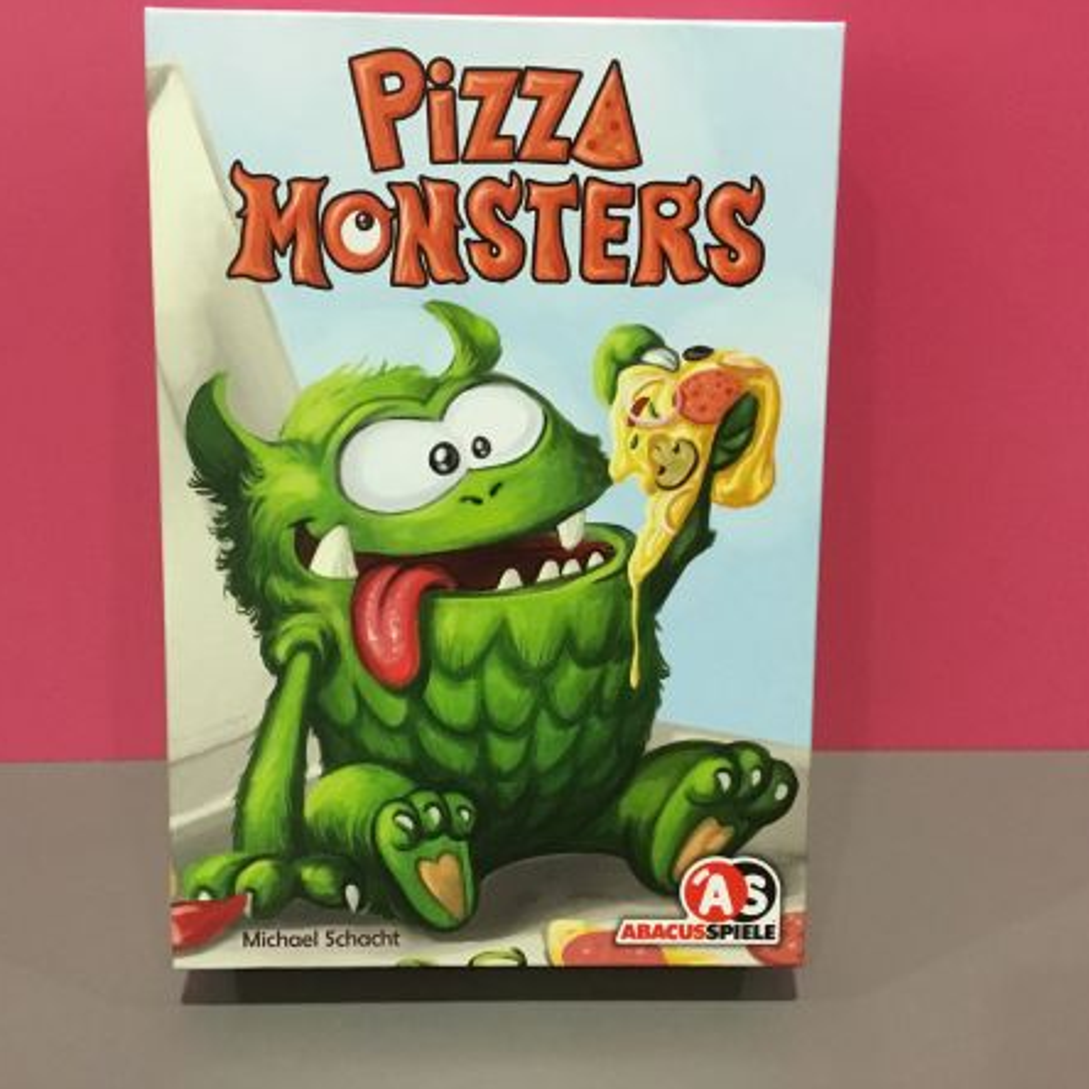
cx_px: 567
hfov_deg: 44.9
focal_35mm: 37
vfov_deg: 44.9
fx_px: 1317
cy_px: 544
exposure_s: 1/25
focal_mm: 3.3
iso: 200
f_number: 2.4
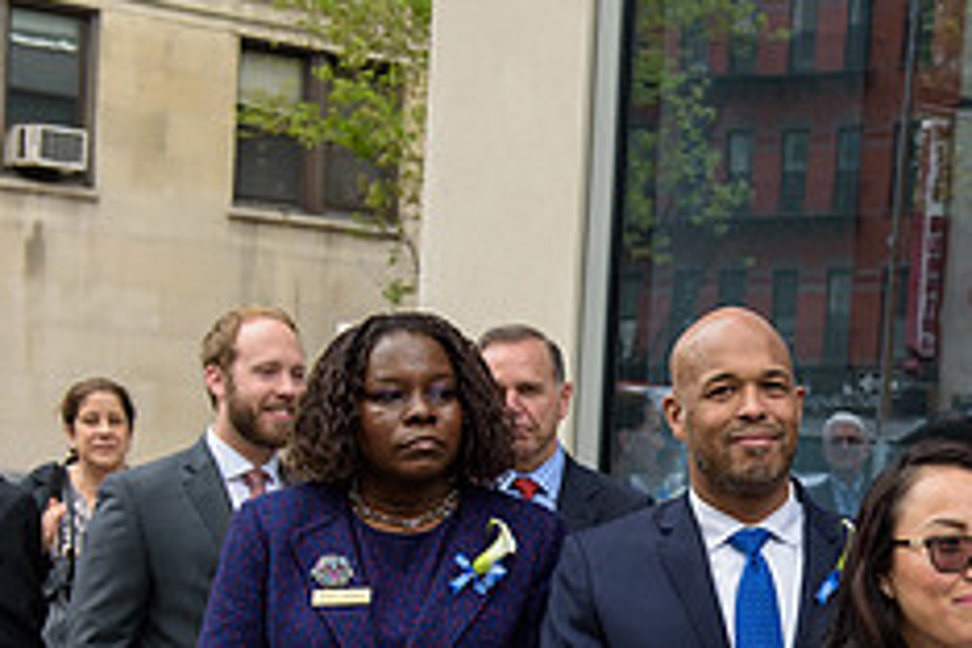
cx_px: 984
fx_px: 2673
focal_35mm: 99
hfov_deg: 20.0
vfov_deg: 13.7
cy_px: 604
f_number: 5
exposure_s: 1/250
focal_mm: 40
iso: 200
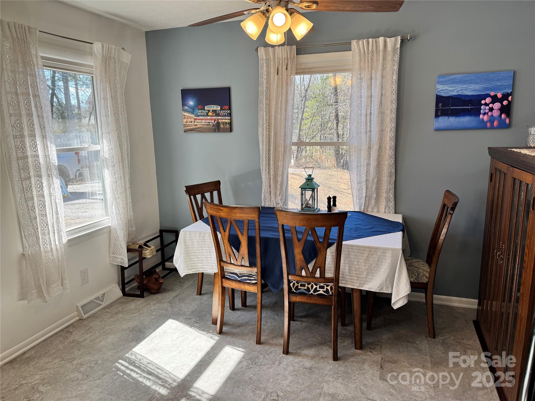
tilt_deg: -11.7
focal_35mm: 24
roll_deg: +0.8
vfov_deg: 56.8
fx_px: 371
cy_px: 200
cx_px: 268
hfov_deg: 71.6
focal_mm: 6.76
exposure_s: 1/159
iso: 64
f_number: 1.78
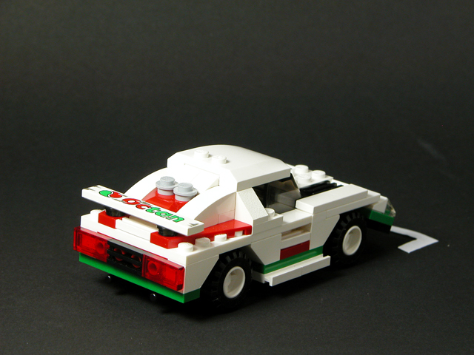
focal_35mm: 125
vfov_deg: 11.9
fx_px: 1712
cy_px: 178
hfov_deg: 15.8
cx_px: 237
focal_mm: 31.9
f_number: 6
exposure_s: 1/8
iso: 100
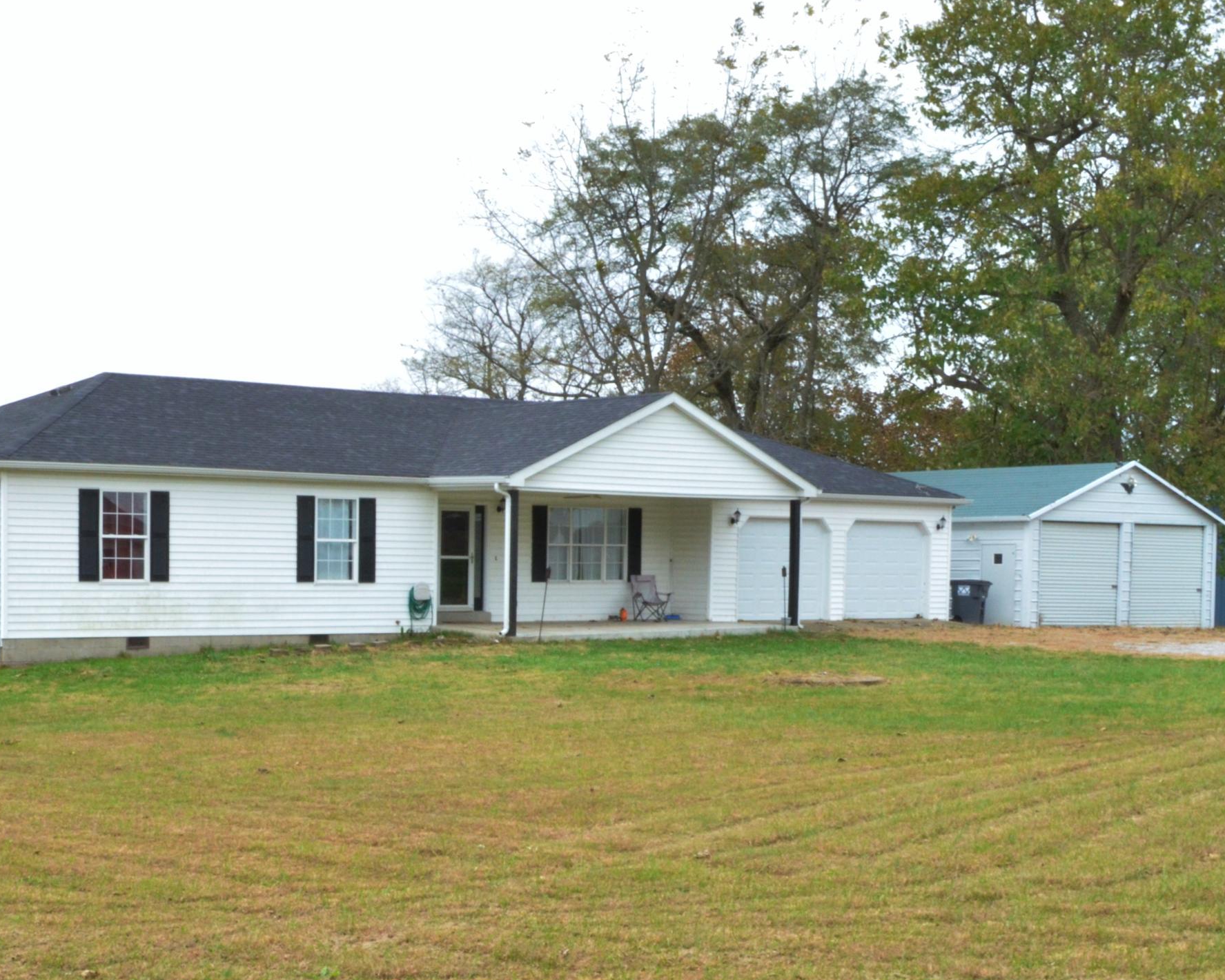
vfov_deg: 26.5
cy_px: 659
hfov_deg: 32.4
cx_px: 300
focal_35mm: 57
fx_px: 2067
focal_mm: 24
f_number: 25
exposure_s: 1/15
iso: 1600
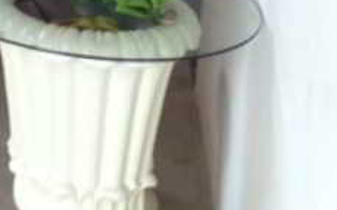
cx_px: -235
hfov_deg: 15.2
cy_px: -191
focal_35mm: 122
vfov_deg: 10.0
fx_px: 1120
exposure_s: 1/20
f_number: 2.4
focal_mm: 4.13
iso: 64
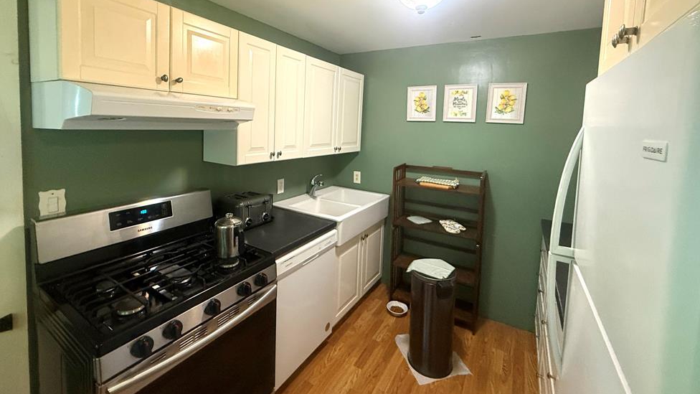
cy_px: 146
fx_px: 297
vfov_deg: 66.0
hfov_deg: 99.4
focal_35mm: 16
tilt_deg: -4.0
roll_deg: -2.7
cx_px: 344
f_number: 2.2
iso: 500
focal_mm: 2.22
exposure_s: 1/60
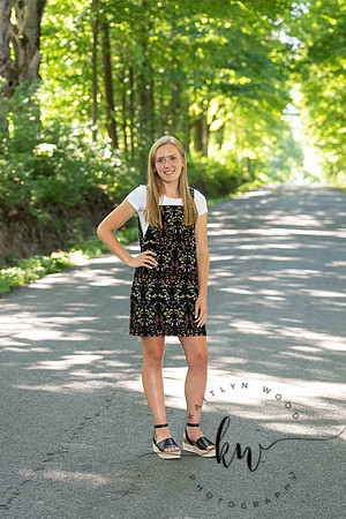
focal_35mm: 90
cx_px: 173
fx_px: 1297
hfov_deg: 15.2
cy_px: 260
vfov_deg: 22.6
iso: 640
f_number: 3.5
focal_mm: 90
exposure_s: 1/200
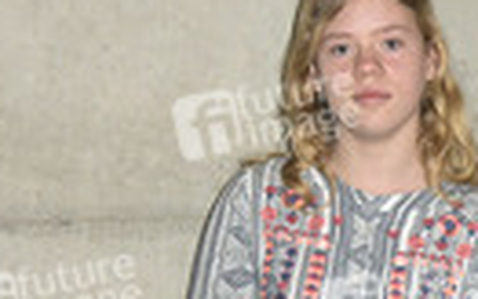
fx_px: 1733
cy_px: 208
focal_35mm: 133
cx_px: 681
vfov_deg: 9.9
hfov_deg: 14.8
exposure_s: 1/250
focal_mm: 38
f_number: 6.3
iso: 2500
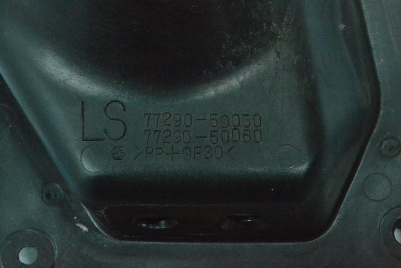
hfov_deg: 29.9
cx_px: 200
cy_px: 134
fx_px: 752
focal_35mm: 68
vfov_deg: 20.2
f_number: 14
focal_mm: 45
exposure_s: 1/80
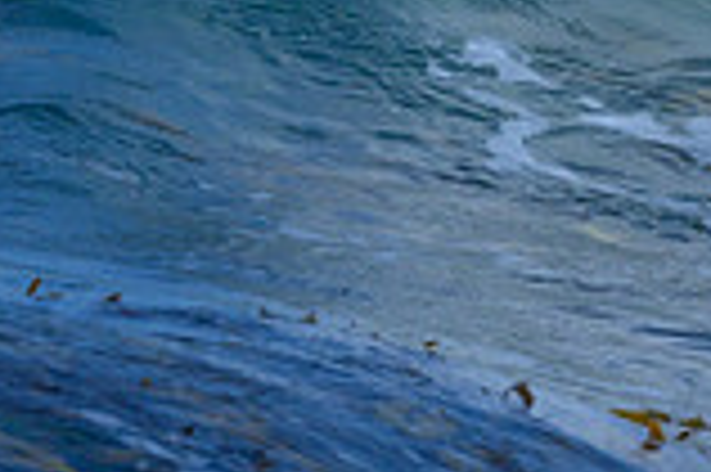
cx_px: 807
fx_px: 79114
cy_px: -415
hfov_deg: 0.5
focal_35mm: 4010
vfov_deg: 0.3
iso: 450
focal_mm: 800
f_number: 6.3
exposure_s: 1/2500
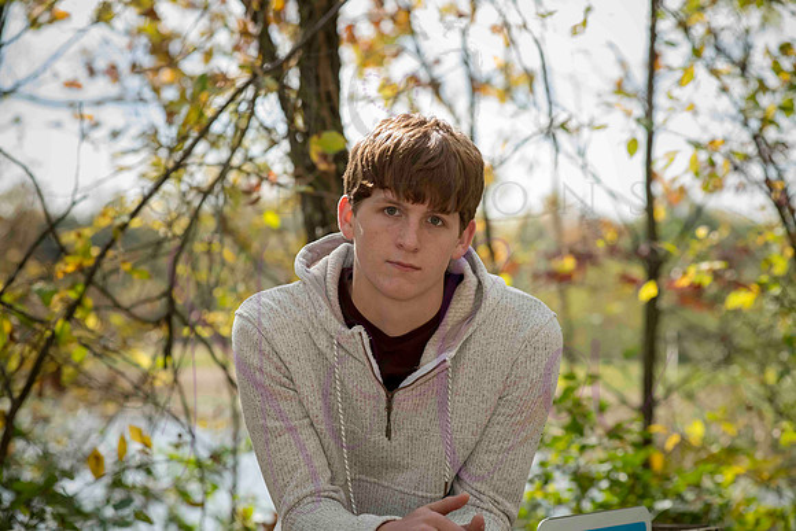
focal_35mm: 125
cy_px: 266
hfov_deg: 16.4
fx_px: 2764
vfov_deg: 11.0
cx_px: 398
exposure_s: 1/640
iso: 800
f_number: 6.3
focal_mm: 125
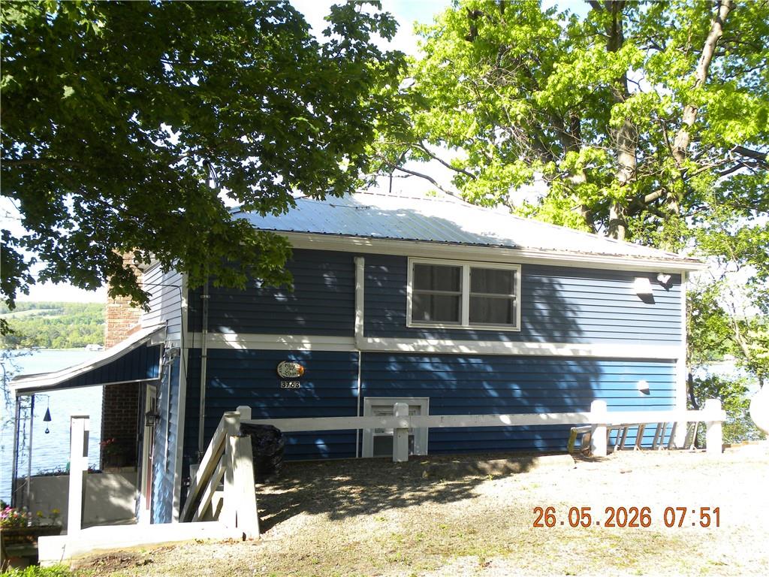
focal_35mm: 37
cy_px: 288
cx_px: 384
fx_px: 822
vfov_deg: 38.7
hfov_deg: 50.1
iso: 64
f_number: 4
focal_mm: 6.6
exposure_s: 1/134
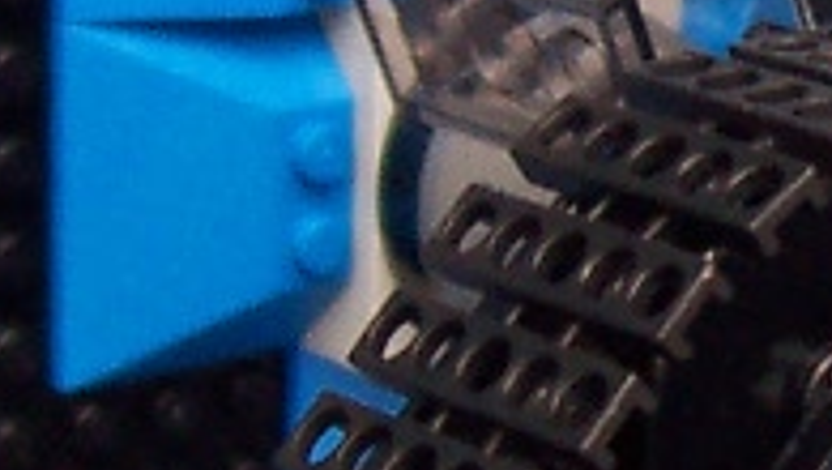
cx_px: 998
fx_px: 5475
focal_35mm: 248
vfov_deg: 4.9
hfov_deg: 8.6
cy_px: 162
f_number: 2.8
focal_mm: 5.6
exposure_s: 1/90
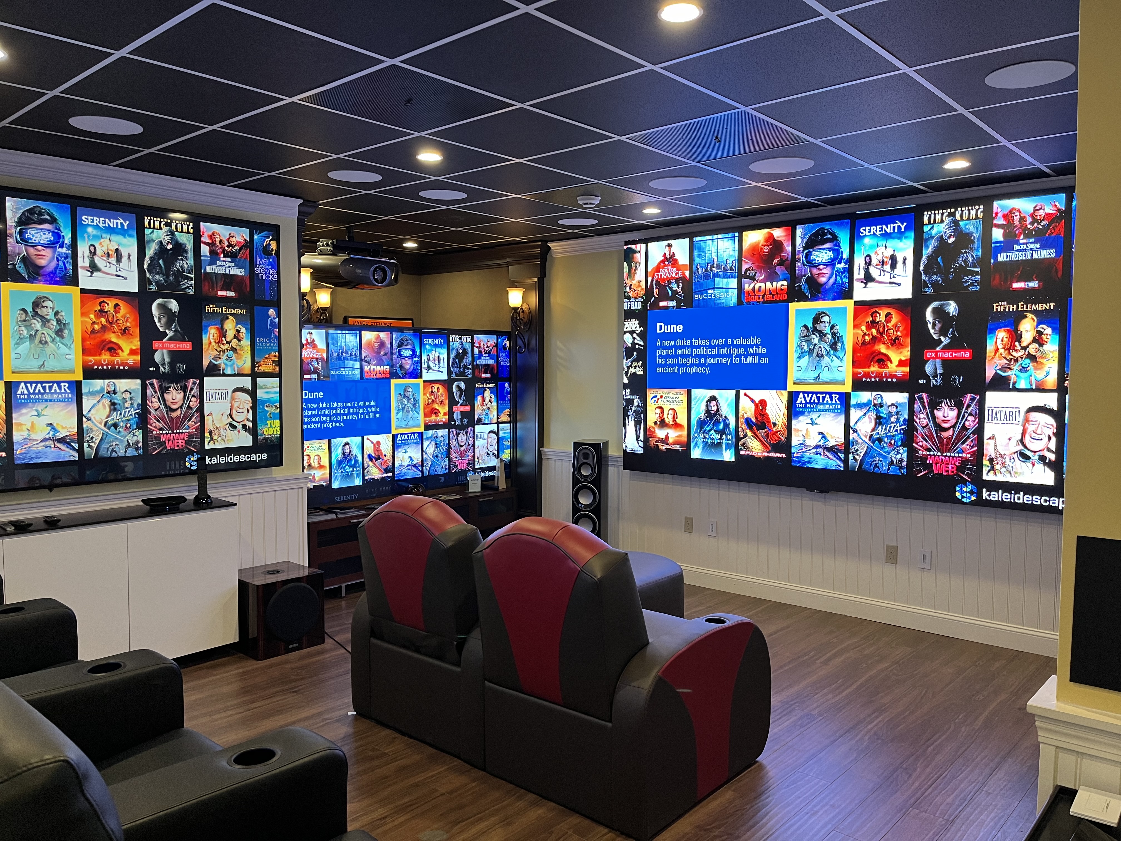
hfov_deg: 67.3
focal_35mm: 26
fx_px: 842
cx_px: 560
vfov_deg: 53.1
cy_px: 420
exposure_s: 1/60
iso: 125
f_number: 1.6
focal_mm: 5.1
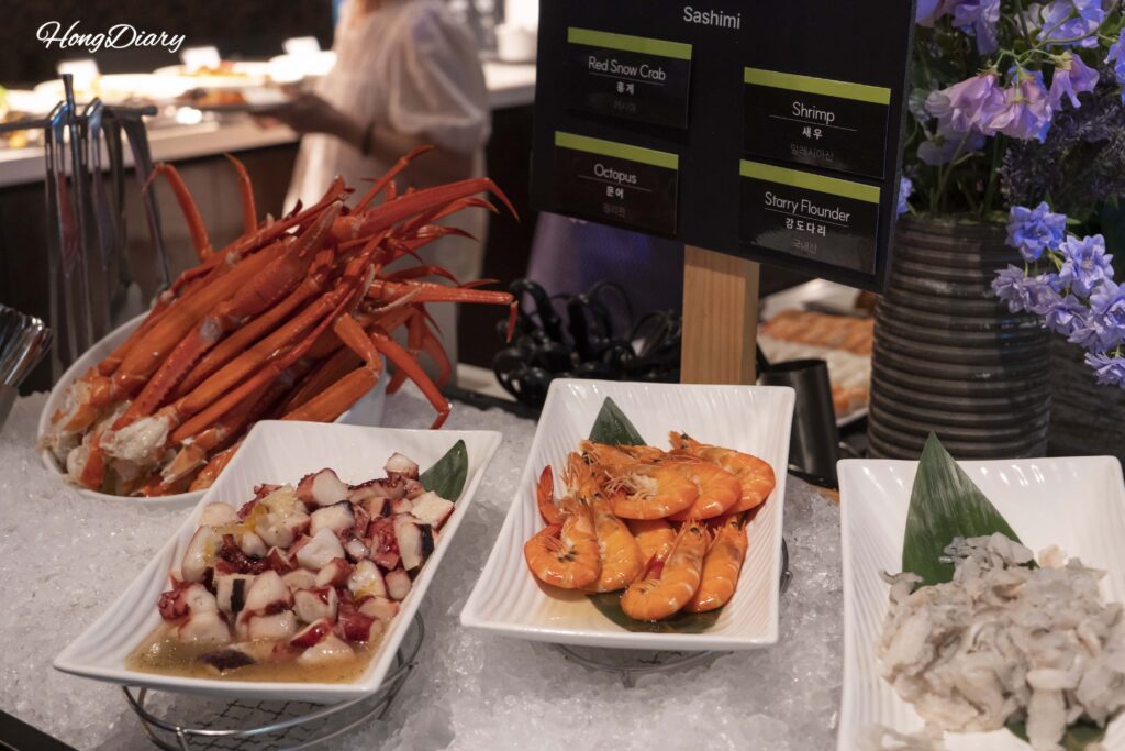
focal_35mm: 54
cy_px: 376
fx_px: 1688
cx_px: 562
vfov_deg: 25.1
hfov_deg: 36.9
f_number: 5.6
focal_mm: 54
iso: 2000
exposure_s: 1/60
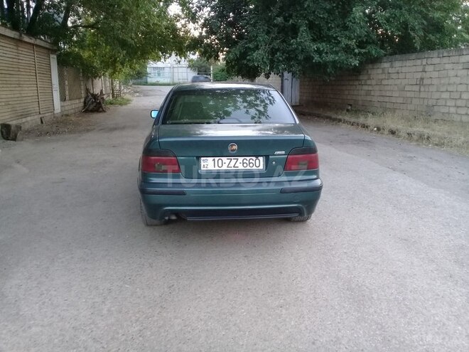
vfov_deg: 45.4
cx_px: 234
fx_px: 420
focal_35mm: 31
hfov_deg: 58.4
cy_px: 176
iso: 100
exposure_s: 1/33
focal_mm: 3.3
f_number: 2.2
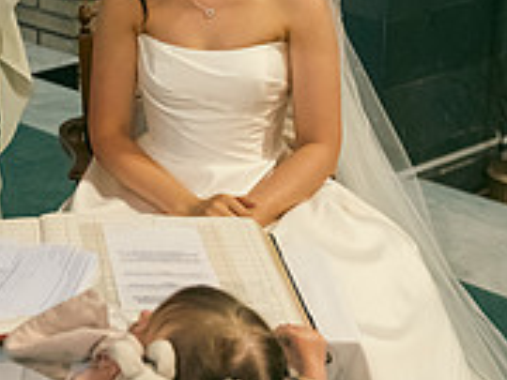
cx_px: -45
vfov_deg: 14.7
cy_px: -10
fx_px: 1450
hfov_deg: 19.1
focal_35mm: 99
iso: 1000
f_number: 3.5
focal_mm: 32
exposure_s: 1/160
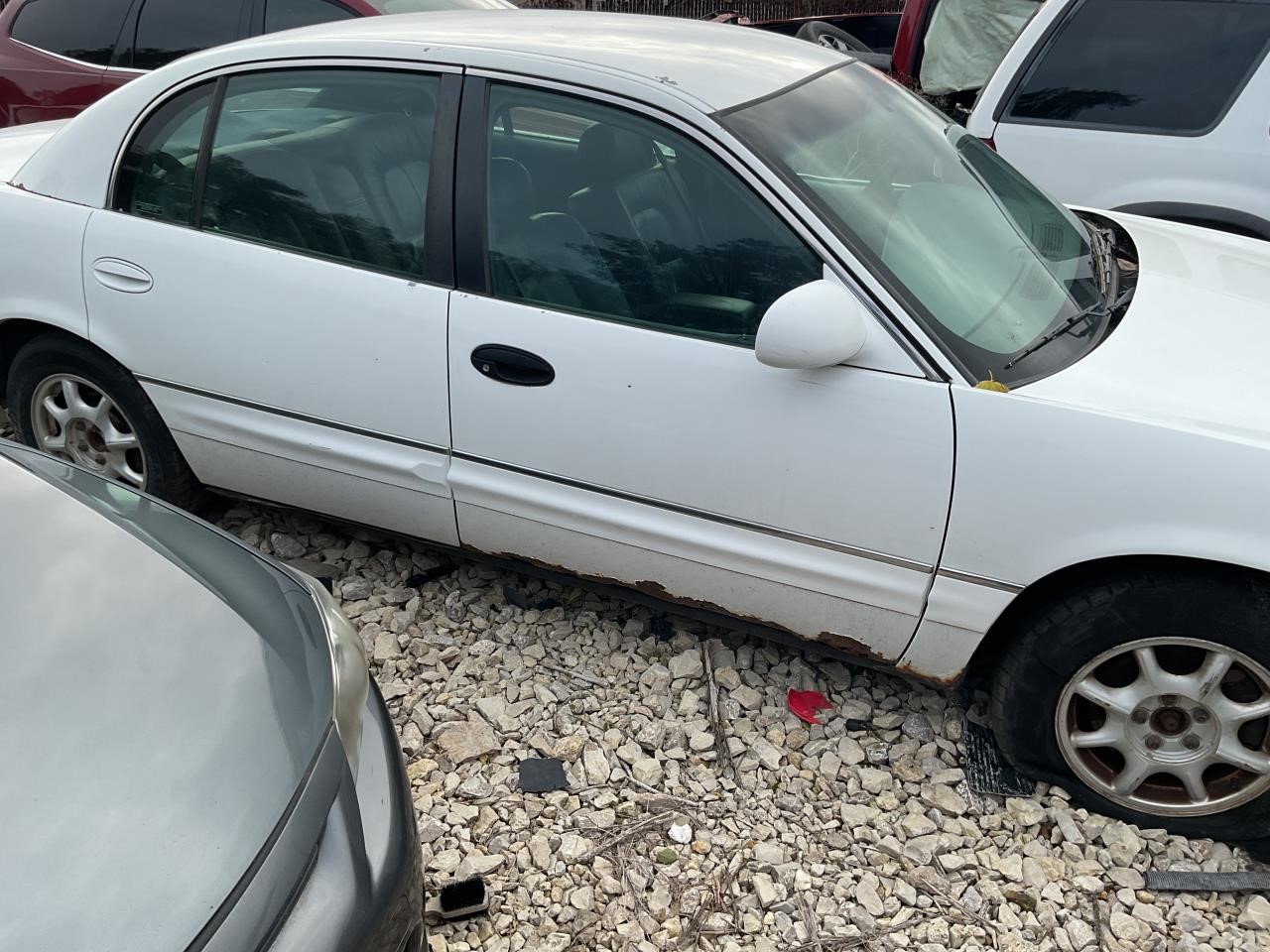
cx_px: 635
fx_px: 1064
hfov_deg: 61.7
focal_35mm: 29
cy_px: 476
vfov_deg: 48.2
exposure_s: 1/491
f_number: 1.8
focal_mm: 3
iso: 16
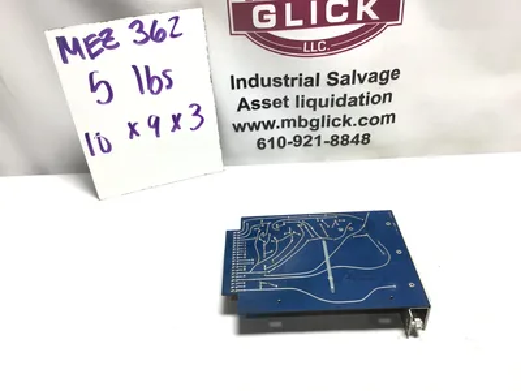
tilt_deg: -36.2
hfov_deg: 58.4
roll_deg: +3.7
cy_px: 196
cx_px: 260
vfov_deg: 45.4
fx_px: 467
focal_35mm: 31
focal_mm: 3.3
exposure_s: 1/120
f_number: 2.4
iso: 40
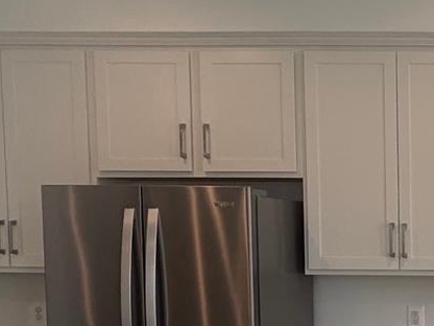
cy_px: 310
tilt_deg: -5.5
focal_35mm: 69
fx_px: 865
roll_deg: -0.5
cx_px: 628
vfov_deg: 20.7
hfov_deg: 23.3
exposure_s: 1/159
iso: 40
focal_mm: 2.22
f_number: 2.2
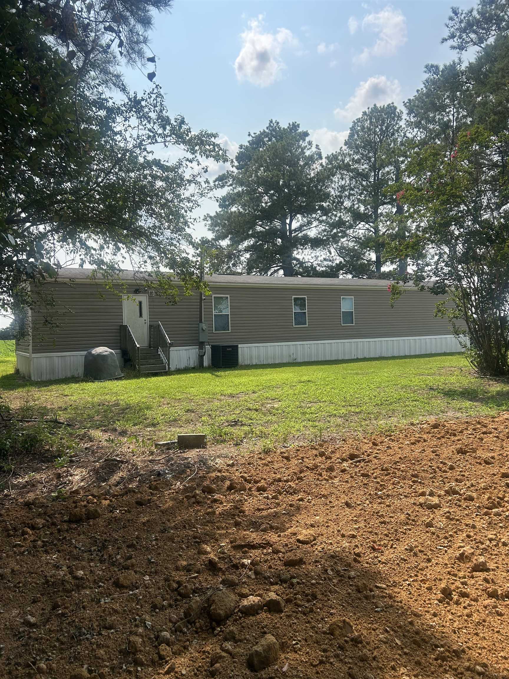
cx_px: 254
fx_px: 510
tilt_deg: -3.1
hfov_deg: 53.1
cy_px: 340
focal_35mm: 26
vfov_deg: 67.3
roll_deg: +0.6
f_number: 1.5
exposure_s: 1/3356
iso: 50
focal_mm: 5.7
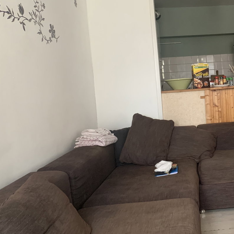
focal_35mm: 46
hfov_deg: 34.7
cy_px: 92
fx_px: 352
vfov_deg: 36.6
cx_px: 212
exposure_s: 1/35
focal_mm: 4.25
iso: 400
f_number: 1.8
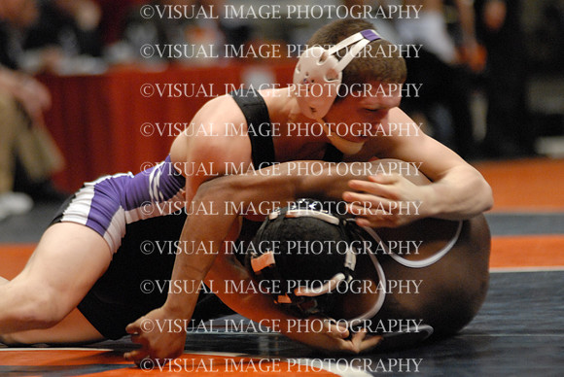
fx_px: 3764
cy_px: 188
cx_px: 282
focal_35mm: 240
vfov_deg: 5.7
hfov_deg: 8.6
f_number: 3.2
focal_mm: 160
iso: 1600
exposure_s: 1/320
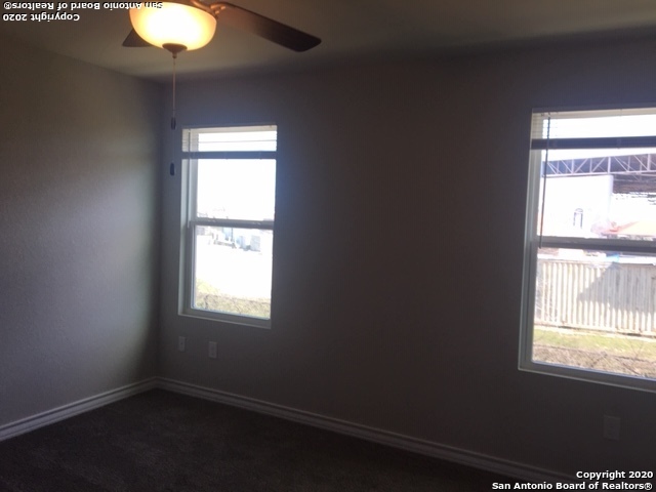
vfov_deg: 48.2
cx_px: 328
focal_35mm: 29
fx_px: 550
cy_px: 246
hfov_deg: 61.7
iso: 32
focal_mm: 4.15
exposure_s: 1/120
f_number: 2.2
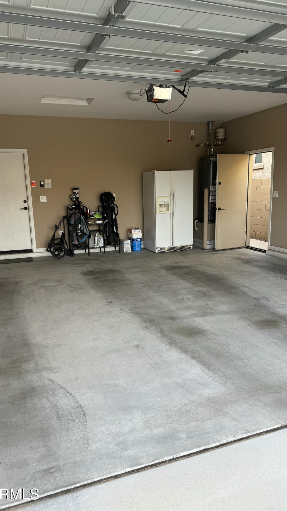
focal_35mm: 27
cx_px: 148
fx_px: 365
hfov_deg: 42.9
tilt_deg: -11.5
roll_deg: +1.5
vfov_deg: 69.9
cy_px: 255
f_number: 1.78
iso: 80
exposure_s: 1/279
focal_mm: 6.76
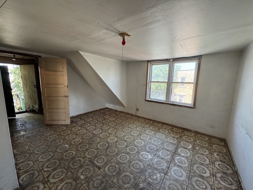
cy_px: 95
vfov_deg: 85.7
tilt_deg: -10.0
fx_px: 102
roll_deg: -0.9
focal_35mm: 14
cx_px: 126
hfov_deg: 102.1
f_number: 2.2
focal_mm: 2.22
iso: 100
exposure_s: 1/99
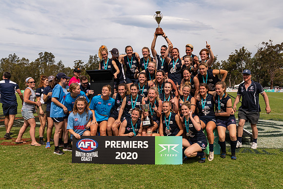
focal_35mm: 32
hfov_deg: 58.4
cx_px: 152
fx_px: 253
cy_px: 101
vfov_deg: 40.9
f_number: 8
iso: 200
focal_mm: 20
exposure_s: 1/800
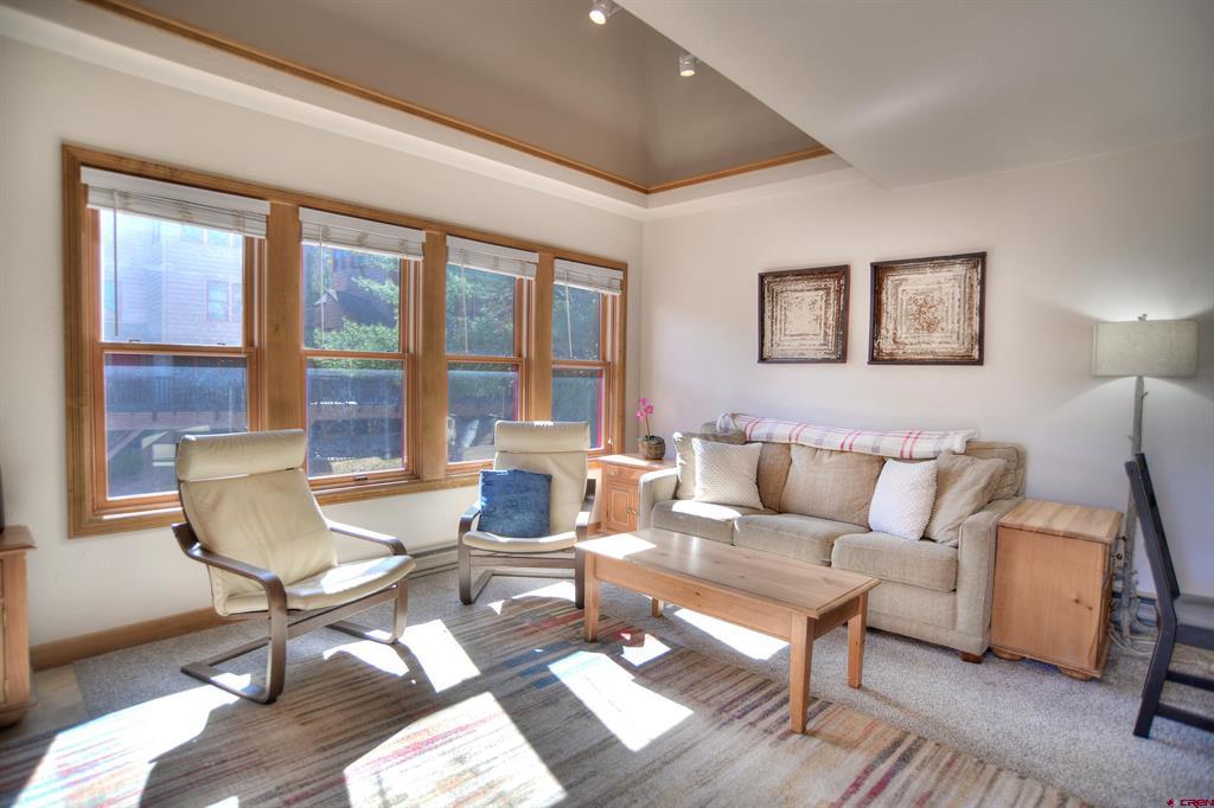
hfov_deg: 90.0
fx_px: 607
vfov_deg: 67.3
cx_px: 607
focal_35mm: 18
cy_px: 404
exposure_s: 1/50
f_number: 5
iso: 100
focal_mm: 18
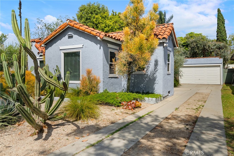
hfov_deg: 67.4
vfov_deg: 47.9
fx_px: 176
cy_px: 78
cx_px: 117
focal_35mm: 27
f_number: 9
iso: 320
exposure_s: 1/800
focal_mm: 27
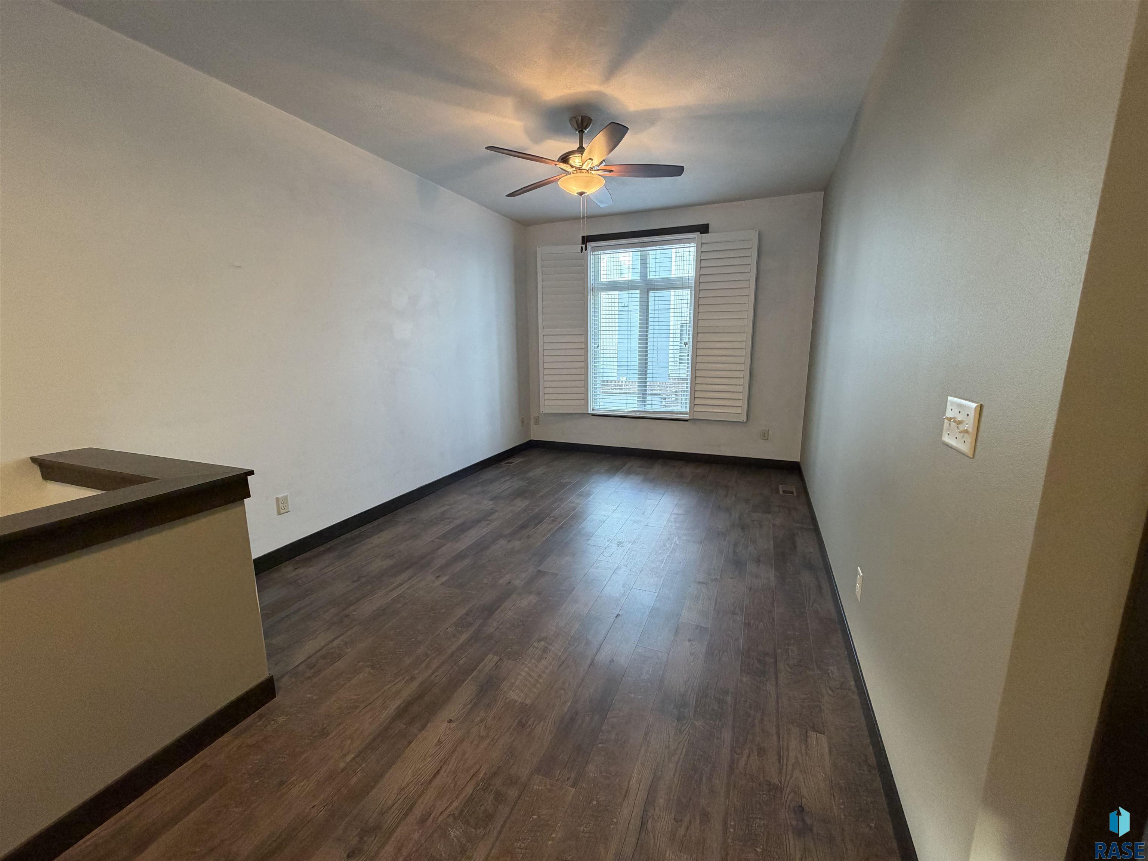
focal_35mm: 14
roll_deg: +0.6
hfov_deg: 102.1
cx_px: 574
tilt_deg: -11.5
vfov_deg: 85.7
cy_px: 430
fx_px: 464
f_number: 2.2
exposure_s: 1/60
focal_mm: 2.22
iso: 160
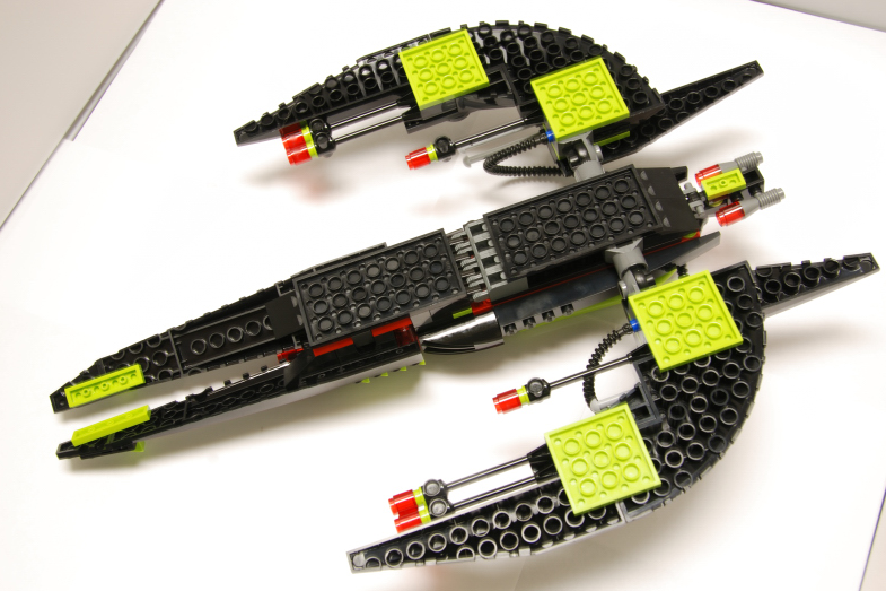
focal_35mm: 49
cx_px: 446
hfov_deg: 40.4
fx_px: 1206
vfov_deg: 27.5
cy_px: 292
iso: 100
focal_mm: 32
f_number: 10
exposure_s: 1
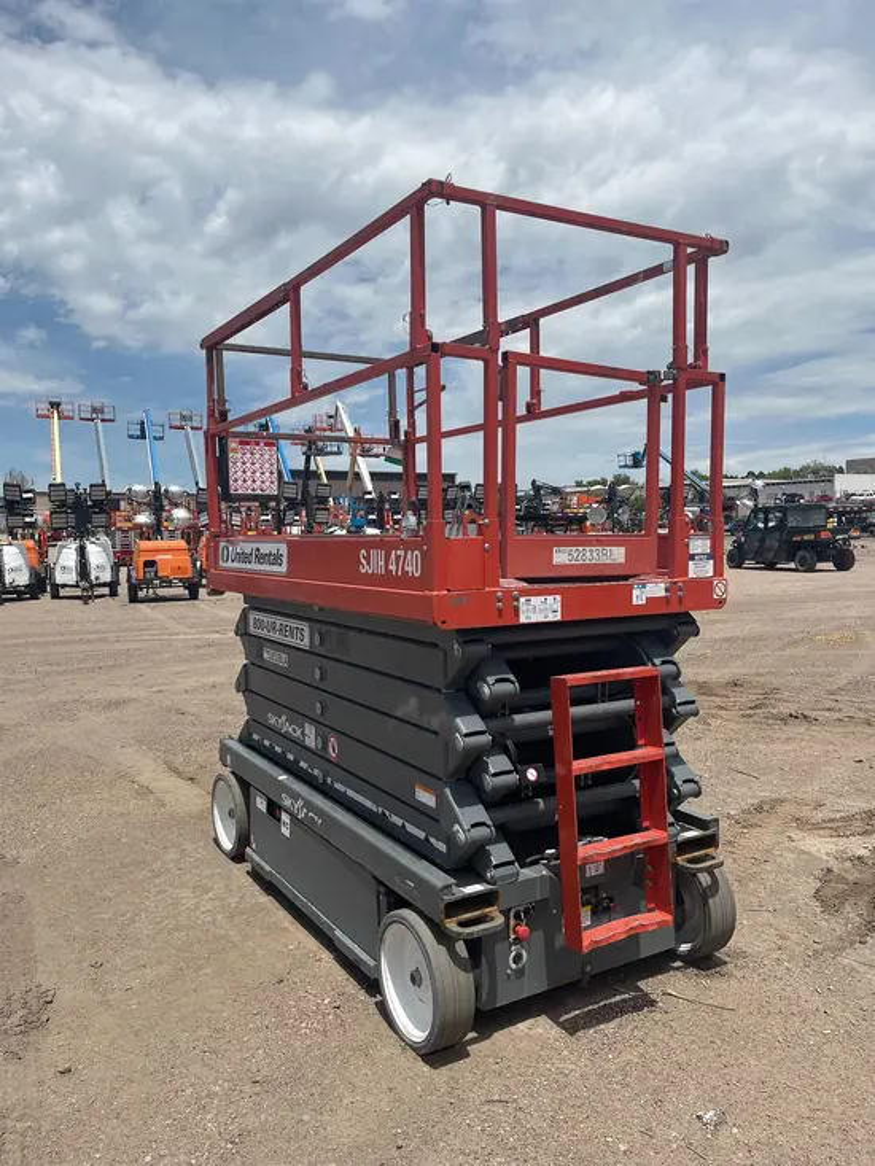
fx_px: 876
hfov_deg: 53.1
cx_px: 438
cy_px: 583
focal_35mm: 26
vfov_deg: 67.3
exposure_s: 1/5556
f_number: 1.6
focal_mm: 5.1
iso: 50
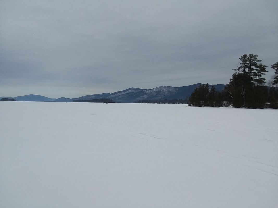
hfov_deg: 61.7
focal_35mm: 29
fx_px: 233
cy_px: 104
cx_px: 139
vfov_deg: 48.2
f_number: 1.9
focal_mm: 2.47
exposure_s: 1/3140
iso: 40
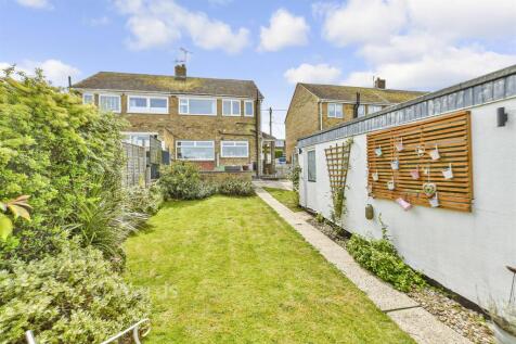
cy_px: 172
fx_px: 215
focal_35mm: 15
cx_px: 258
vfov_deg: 77.3
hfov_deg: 100.4
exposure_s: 1/500
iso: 500
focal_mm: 10
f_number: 9
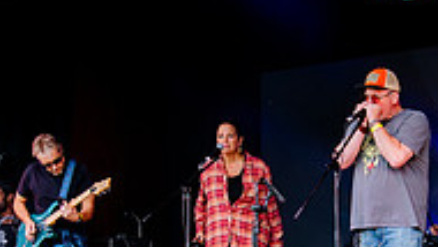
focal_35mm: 128
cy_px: 229
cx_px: 314
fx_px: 1487
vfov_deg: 9.4
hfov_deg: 16.7
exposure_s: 1/125
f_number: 5
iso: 200
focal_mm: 40
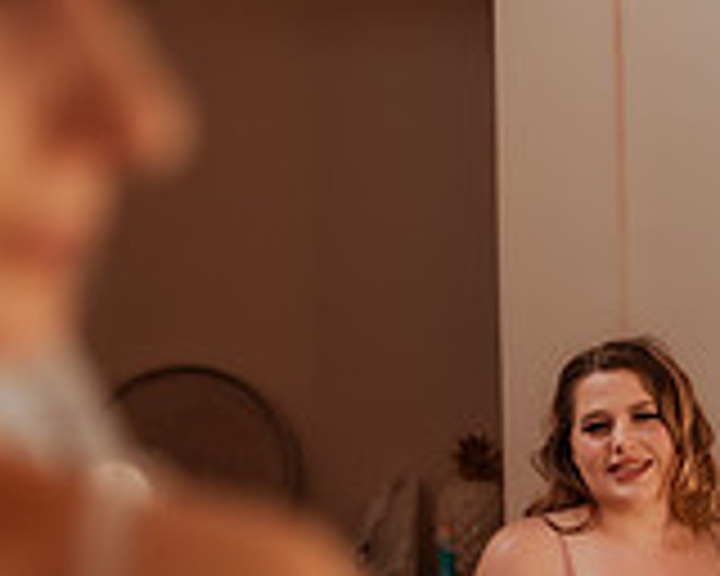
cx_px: 856
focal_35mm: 125
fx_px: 2664
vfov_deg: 12.3
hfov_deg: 14.9
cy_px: 461
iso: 320
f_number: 1.8
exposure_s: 1/800
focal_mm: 35
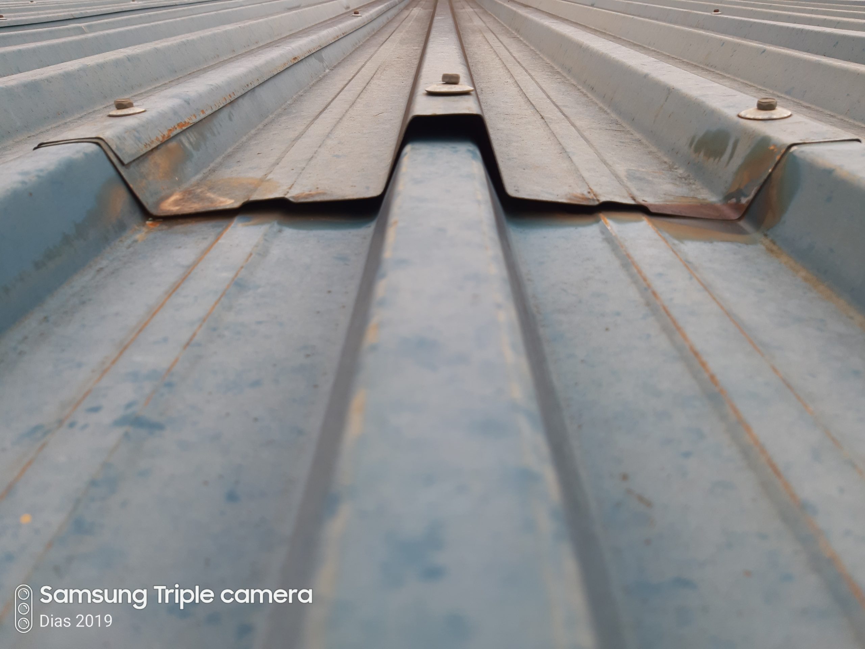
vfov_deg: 51.4
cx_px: 432
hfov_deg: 65.3
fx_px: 675
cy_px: 324
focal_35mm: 27
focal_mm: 3.93
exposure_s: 1/246
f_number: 1.7
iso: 40
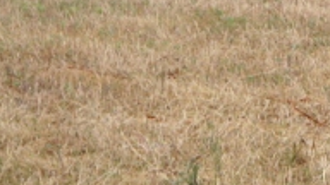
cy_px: -159
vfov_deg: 3.3
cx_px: 492
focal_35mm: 367
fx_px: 3211
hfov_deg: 5.8
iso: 125
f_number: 5.6
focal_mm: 70
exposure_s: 1/160
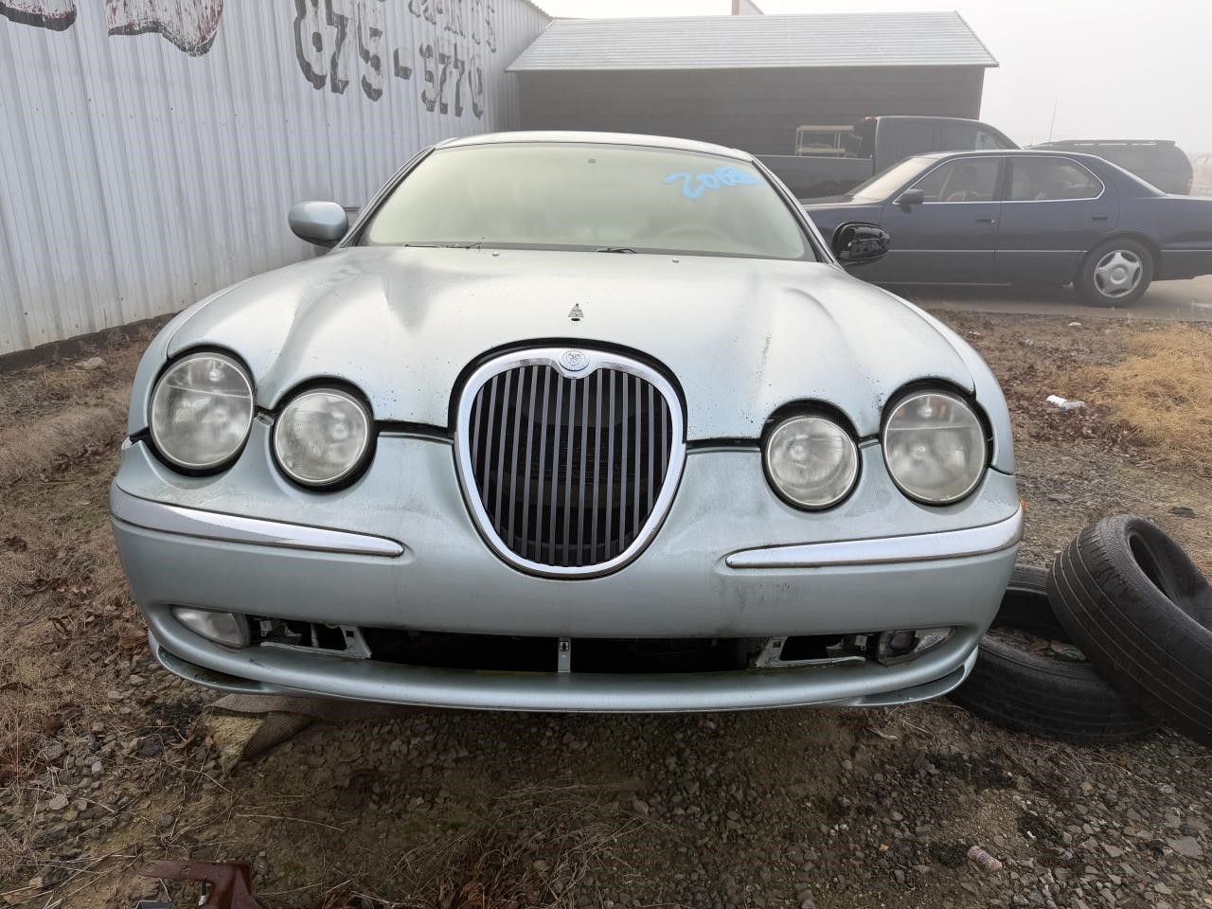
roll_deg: +0.3
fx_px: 840
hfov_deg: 71.6
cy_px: 454
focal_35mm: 24
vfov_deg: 56.8
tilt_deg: -18.5
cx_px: 606
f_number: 1.78
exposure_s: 1/909
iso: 80
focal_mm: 6.76
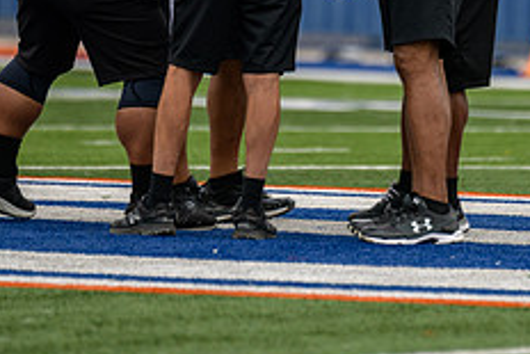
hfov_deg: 2.7
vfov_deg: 1.8
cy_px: -29
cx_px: 345
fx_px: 11048
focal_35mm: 750
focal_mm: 300
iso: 140
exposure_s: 1/1250
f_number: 2.8
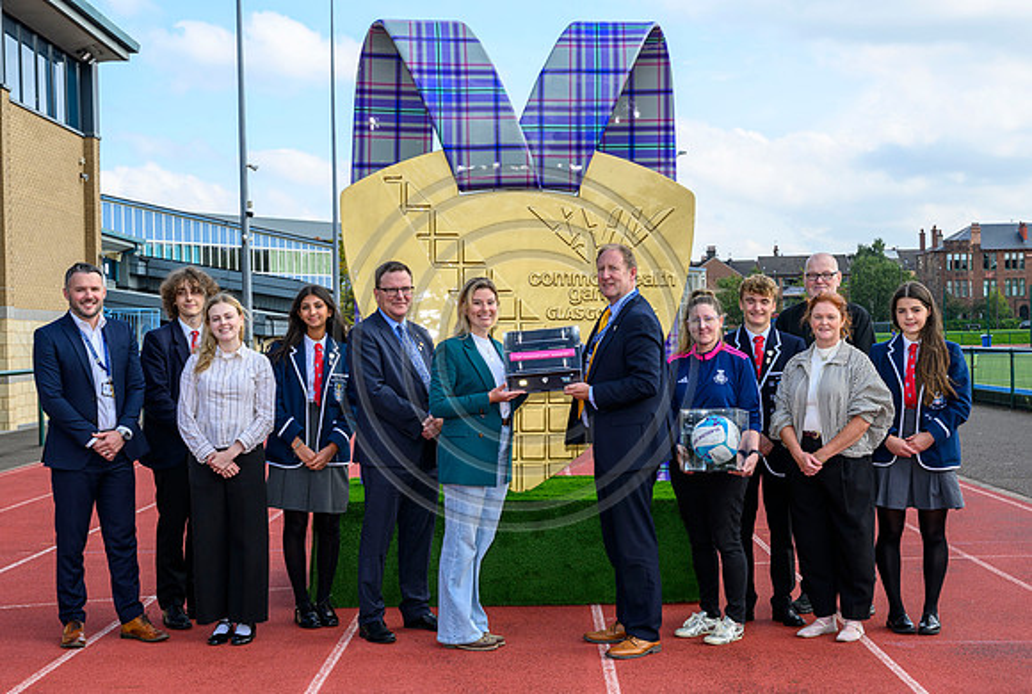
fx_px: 1511
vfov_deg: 25.9
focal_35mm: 53
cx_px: 550
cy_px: 365
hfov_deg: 37.7
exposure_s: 1/125
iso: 200
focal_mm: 48
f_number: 10
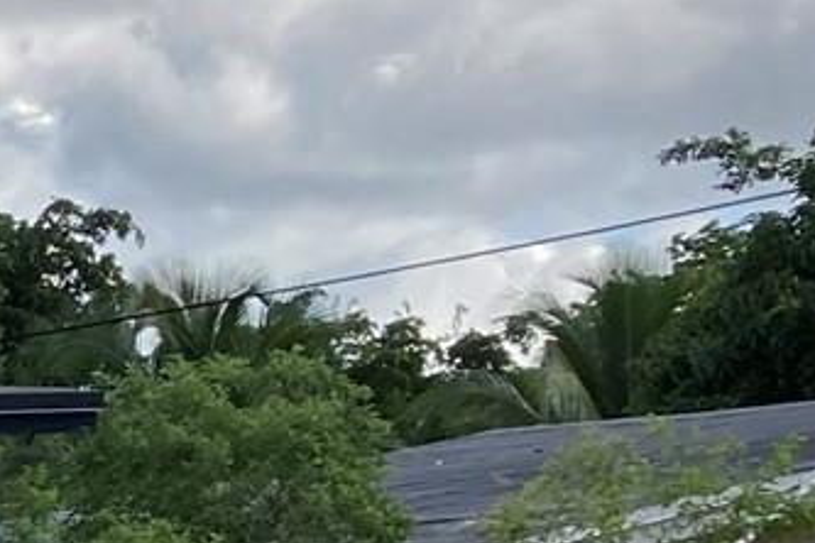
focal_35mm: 179
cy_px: 973
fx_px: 4052
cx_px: -1415
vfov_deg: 7.4
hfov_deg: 9.6
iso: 20
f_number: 1.8
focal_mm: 3.99
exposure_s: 1/1621
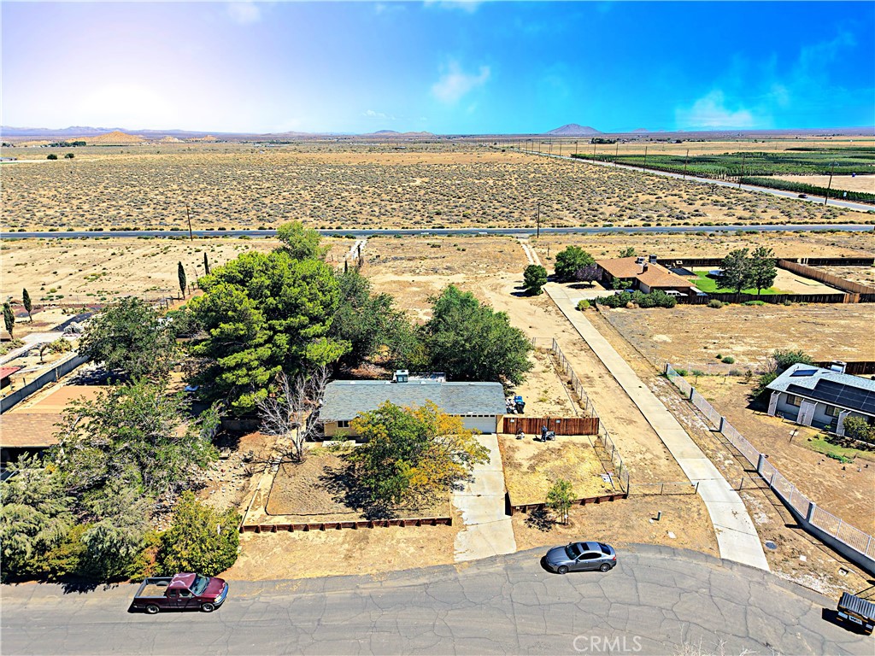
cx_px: 438
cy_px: 328
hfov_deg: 71.6
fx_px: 607
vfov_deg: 56.8
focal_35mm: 24
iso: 130
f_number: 1.8
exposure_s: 1/6000
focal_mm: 8.67
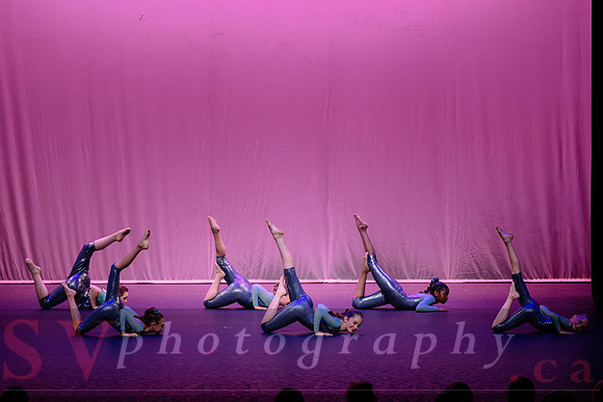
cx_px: 302
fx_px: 1843
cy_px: 201
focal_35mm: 110
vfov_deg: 12.5
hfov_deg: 18.6
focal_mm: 110
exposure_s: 1/400
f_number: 2.8
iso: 1600
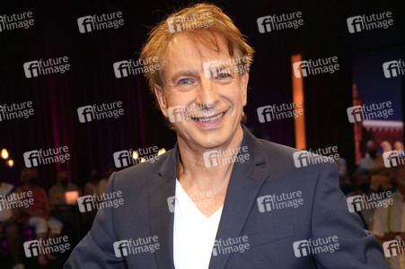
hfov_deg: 65.5
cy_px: 134
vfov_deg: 46.3
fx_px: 315
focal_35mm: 28
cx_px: 202
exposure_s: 1/125
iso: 1600
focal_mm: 28
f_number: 4.5
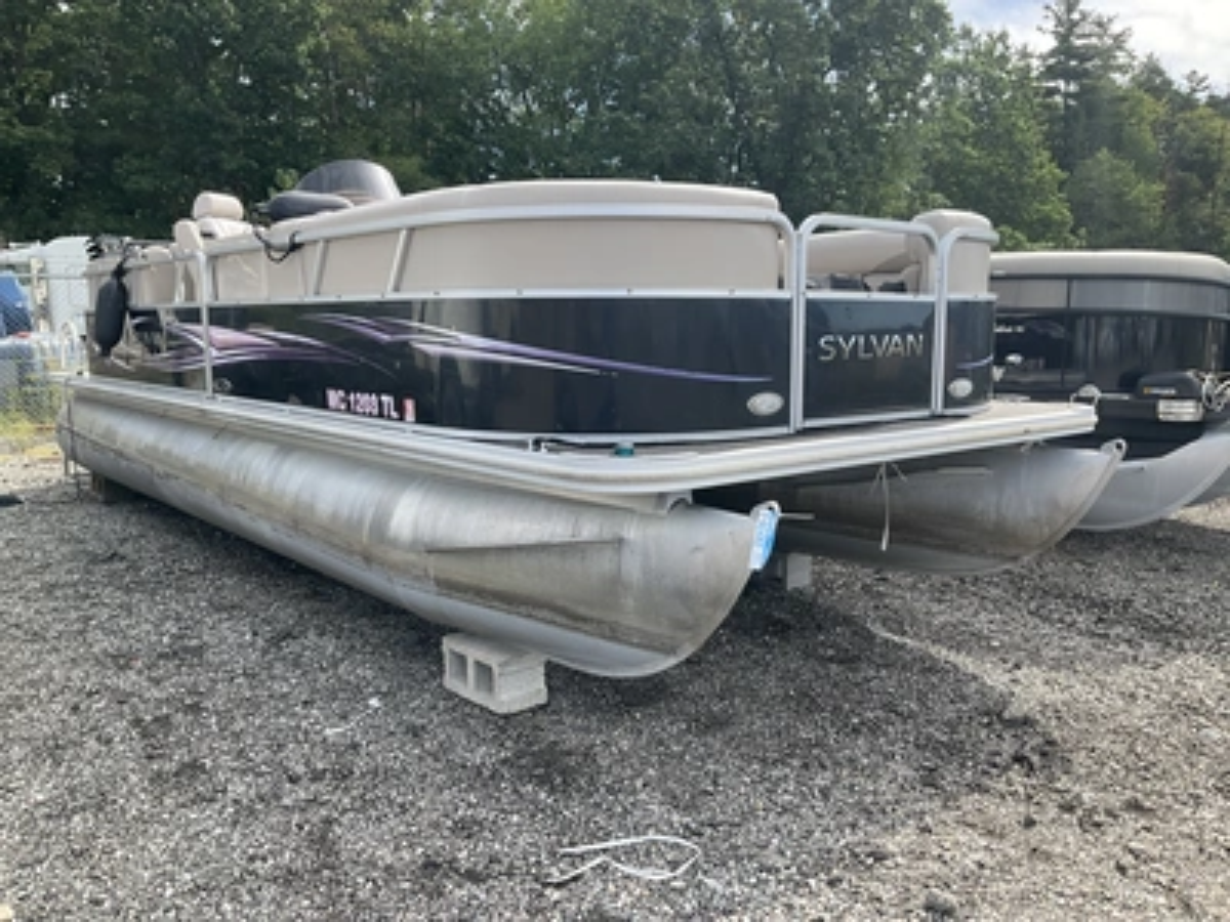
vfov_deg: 48.2
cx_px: 615
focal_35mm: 29
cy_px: 461
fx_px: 1030
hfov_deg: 61.7
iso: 25
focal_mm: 3
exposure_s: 1/620
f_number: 1.8
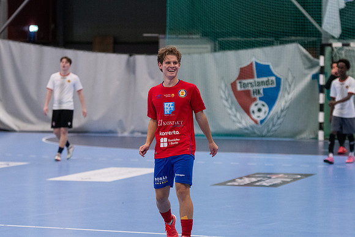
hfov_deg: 12.2
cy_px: 118
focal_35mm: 168
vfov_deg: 8.2
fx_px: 1657
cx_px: 178
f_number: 3.2
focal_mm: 112
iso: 3200
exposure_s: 1/640
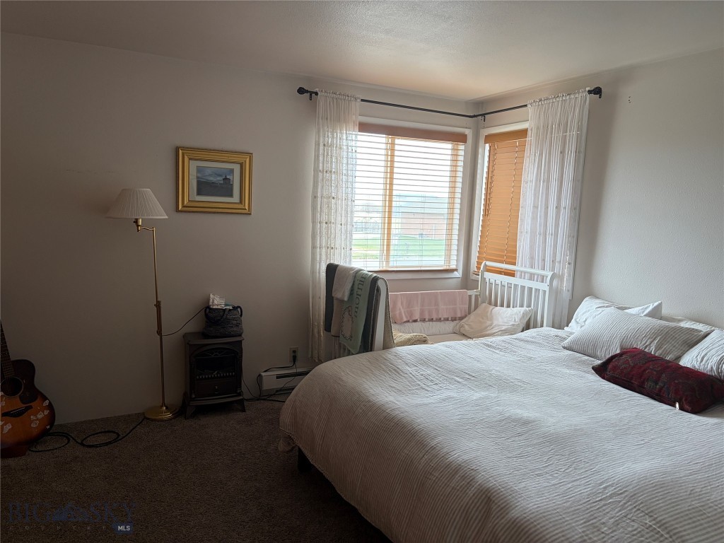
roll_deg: -2.4
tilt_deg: -6.7
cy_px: 272
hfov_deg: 67.3
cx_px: 362
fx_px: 544
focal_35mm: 26
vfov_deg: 53.1
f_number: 1.6
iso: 125
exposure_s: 1/121
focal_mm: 5.96
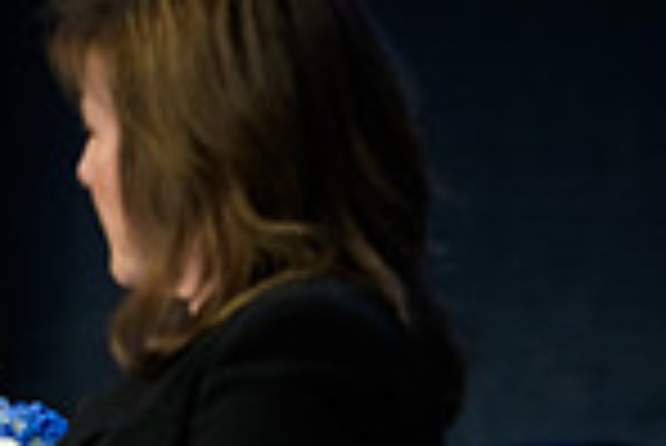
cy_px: 547
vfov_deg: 2.3
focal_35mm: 587
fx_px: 10870
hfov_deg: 3.5
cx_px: -594
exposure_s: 1/200
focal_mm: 150
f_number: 3.2
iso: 1000
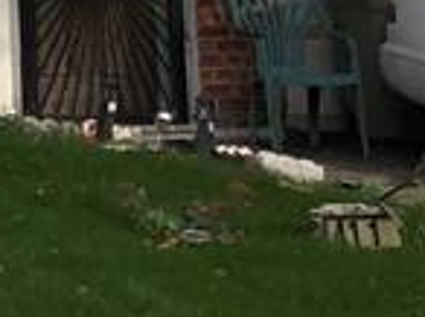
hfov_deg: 8.8
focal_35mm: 197
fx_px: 2415
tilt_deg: +11.2
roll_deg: -0.9
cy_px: -538
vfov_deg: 6.9
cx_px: -687
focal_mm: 3.99
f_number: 1.8
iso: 20
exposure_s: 1/972
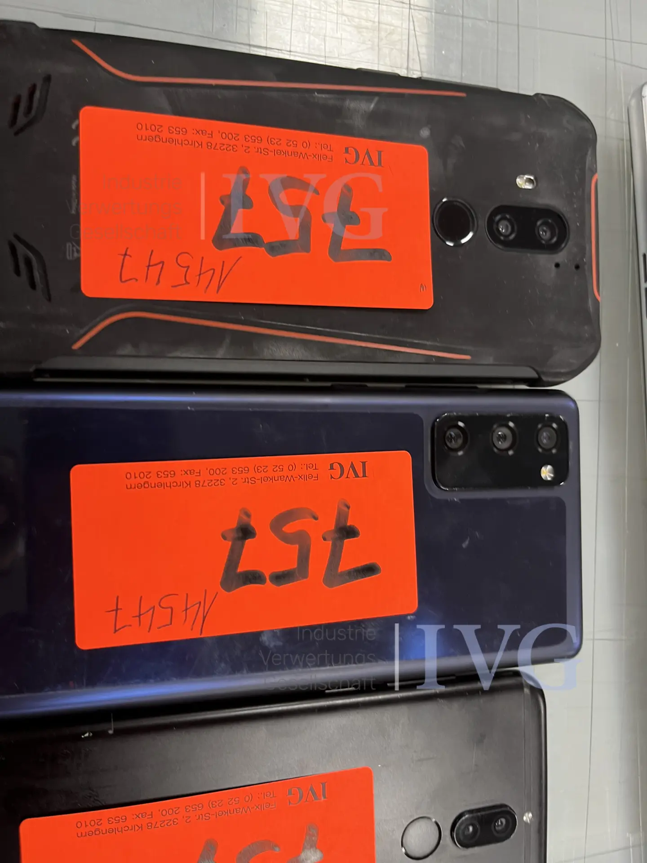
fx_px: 648
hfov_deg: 53.1
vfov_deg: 67.3
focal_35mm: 26
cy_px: 432
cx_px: 324
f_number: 1.6
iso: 80
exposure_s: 1/50
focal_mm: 5.1
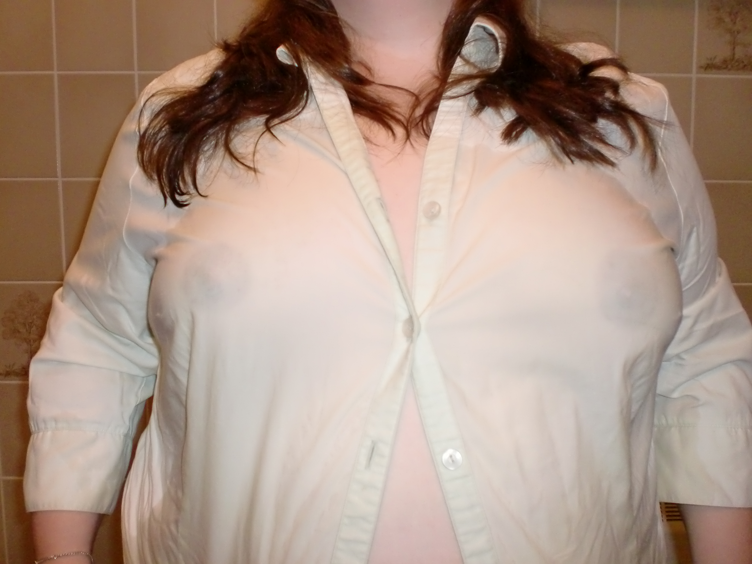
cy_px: 282
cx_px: 376
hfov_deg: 52.6
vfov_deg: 40.7
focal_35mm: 35
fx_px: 760
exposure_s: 1/60
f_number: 3.1
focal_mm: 6.3
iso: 400
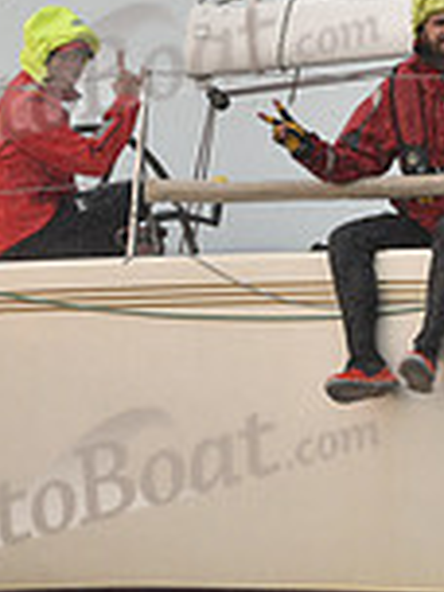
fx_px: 5319
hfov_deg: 4.8
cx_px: 584
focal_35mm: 311
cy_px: 232
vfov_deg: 6.4
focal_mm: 85
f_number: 2.8
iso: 400
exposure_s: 1/500
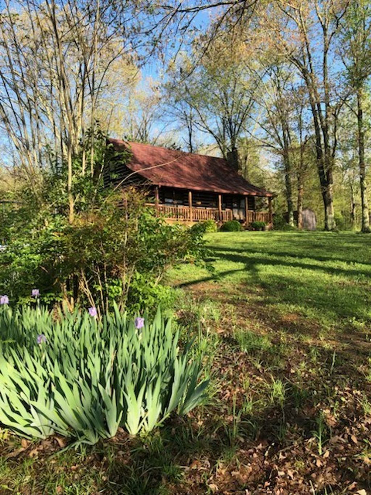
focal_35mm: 28
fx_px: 400
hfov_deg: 49.8
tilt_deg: +0.9
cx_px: 186
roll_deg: +2.1
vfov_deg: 63.4
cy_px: 248
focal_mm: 3.99
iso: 20
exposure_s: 1/521
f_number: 1.8
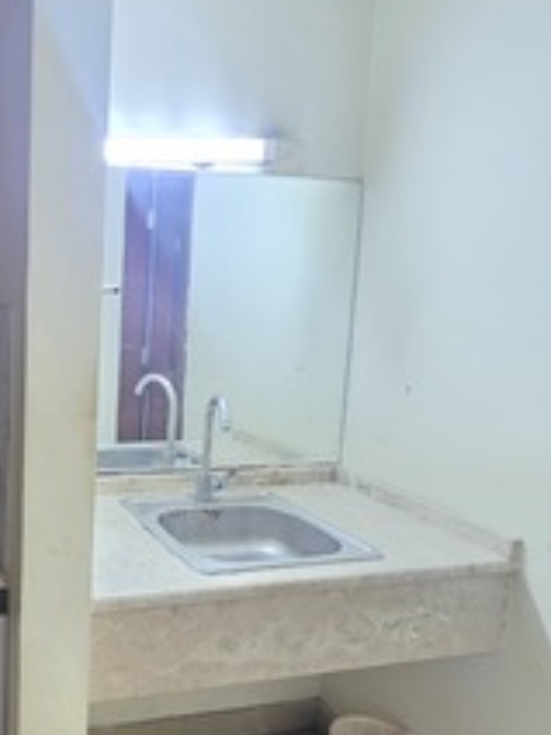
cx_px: 23
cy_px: 380
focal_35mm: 28
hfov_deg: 43.8
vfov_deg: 63.4
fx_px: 594
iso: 640
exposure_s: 1/50
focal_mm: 2.2
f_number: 1.9
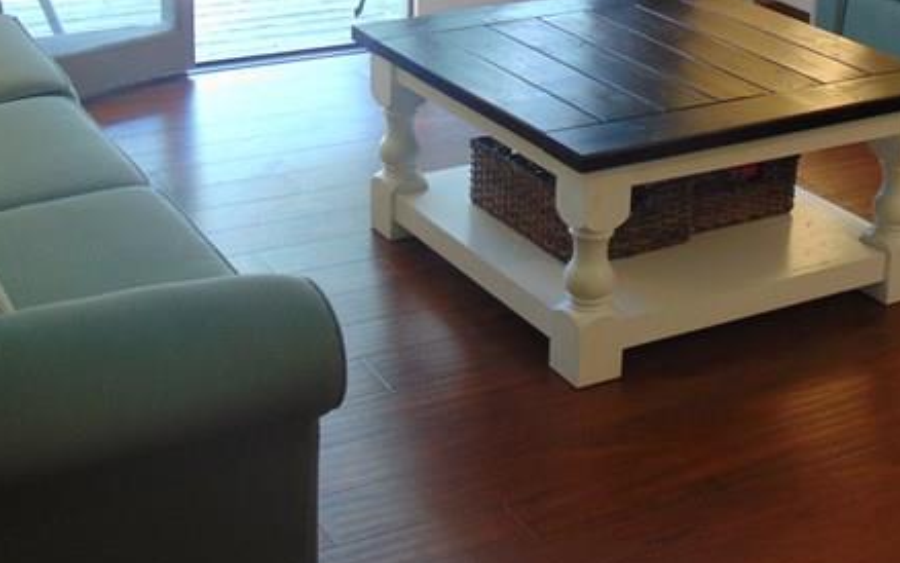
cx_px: 481
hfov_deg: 32.9
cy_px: 31
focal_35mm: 62
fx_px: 1521
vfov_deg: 20.4
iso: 80
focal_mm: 4.5
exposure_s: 1/13
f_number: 3
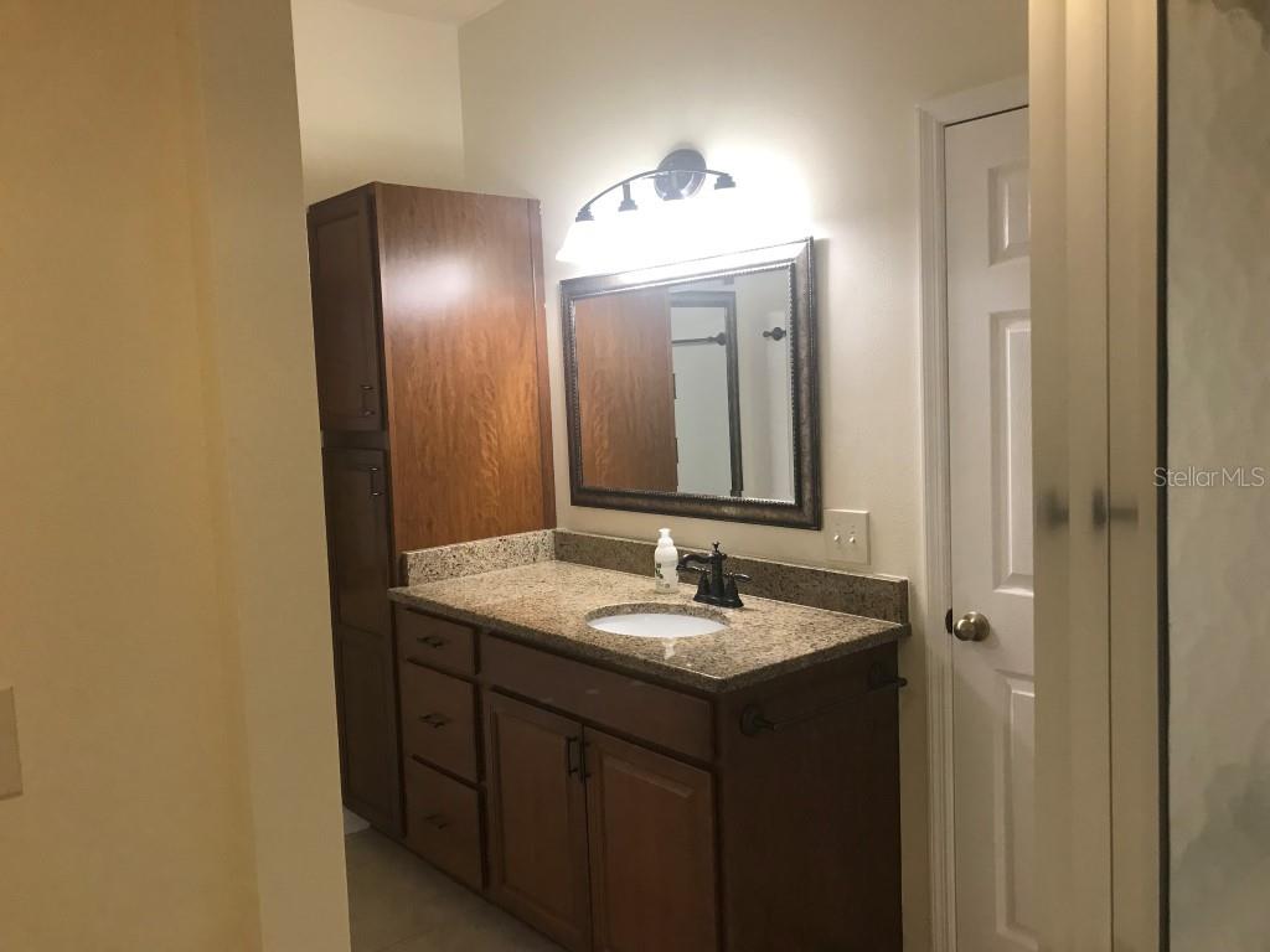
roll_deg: +2.2
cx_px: 635
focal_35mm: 28
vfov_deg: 49.7
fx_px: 1027
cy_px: 476
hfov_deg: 63.4
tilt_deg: -3.9
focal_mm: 3.99
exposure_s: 1/30
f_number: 1.8
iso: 40
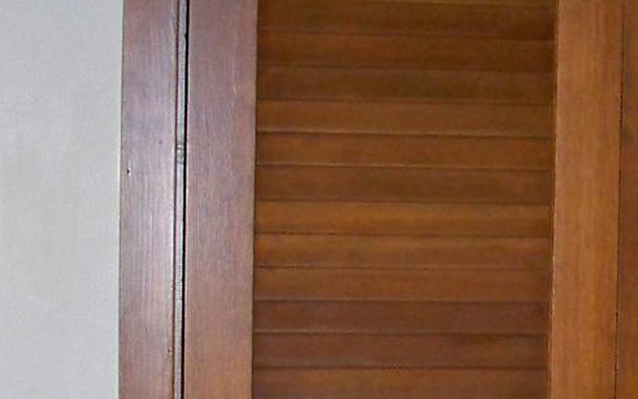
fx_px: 2539
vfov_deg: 8.9
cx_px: 546
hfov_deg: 14.2
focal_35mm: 146
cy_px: 489
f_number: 2.8
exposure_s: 1/30
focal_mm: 5.85
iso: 200
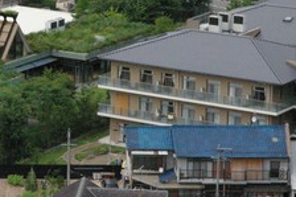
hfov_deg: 9.0
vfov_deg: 6.0
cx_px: -6
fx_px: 1865
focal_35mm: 227
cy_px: 51
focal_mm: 70
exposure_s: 1/1600
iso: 3200
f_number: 20
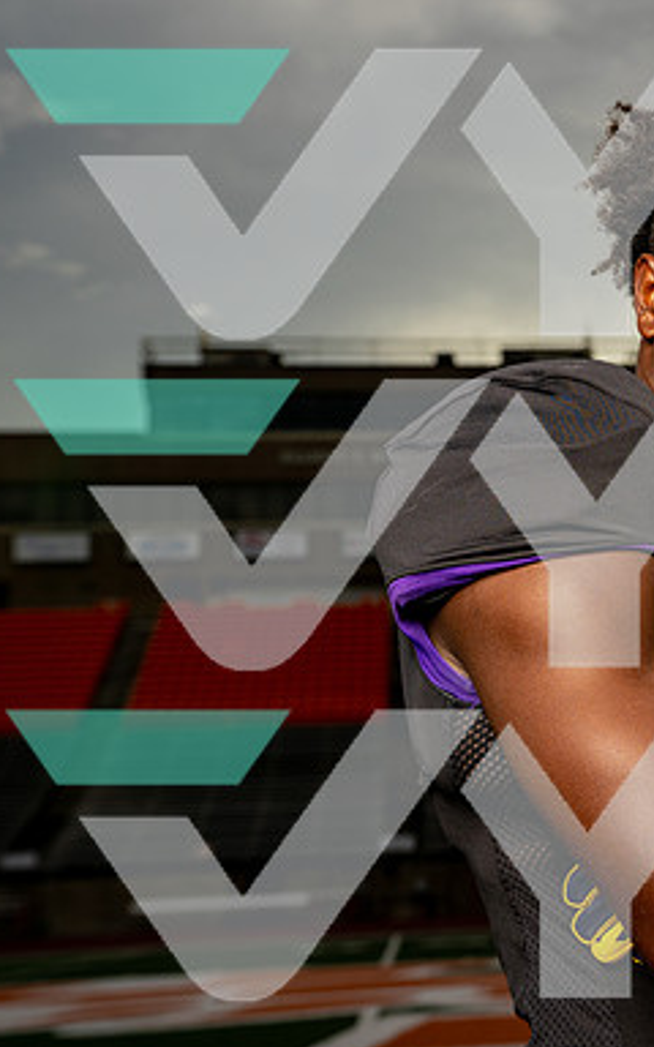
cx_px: 708
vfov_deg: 27.8
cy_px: 525
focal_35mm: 74
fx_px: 2110
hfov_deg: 17.1
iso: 200
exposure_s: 1/500
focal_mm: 48
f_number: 5.6
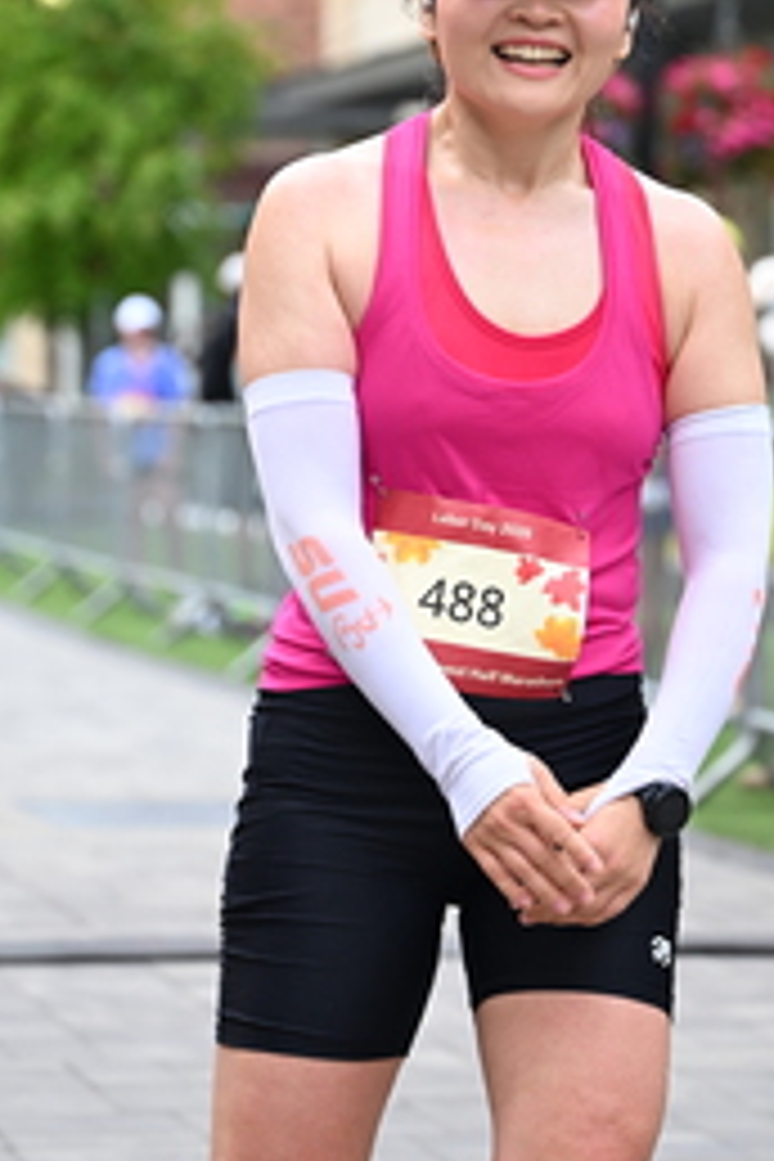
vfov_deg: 13.7
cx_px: 317
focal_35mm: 149
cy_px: 171
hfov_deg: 9.2
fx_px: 4805
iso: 640
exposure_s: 1/2000
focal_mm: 70
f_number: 2.8
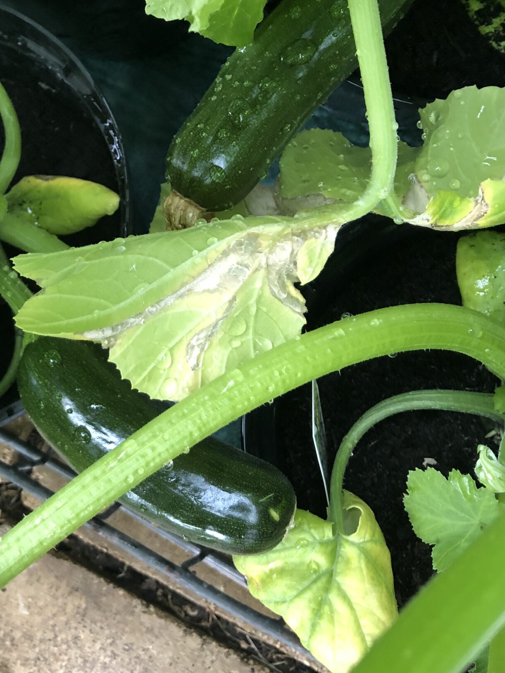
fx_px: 856
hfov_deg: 32.4
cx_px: 143
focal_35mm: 44
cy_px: 239
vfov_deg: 42.5
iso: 50
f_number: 1.8
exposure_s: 1/15
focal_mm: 3.99
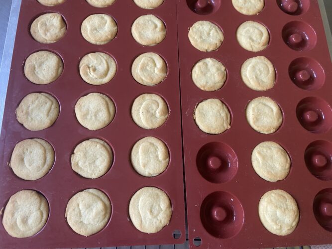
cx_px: 166
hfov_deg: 67.3
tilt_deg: -73.9
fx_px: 249
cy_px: 124
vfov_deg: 53.0
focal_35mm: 26
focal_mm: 4.25
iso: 320
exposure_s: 1/60
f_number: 1.8
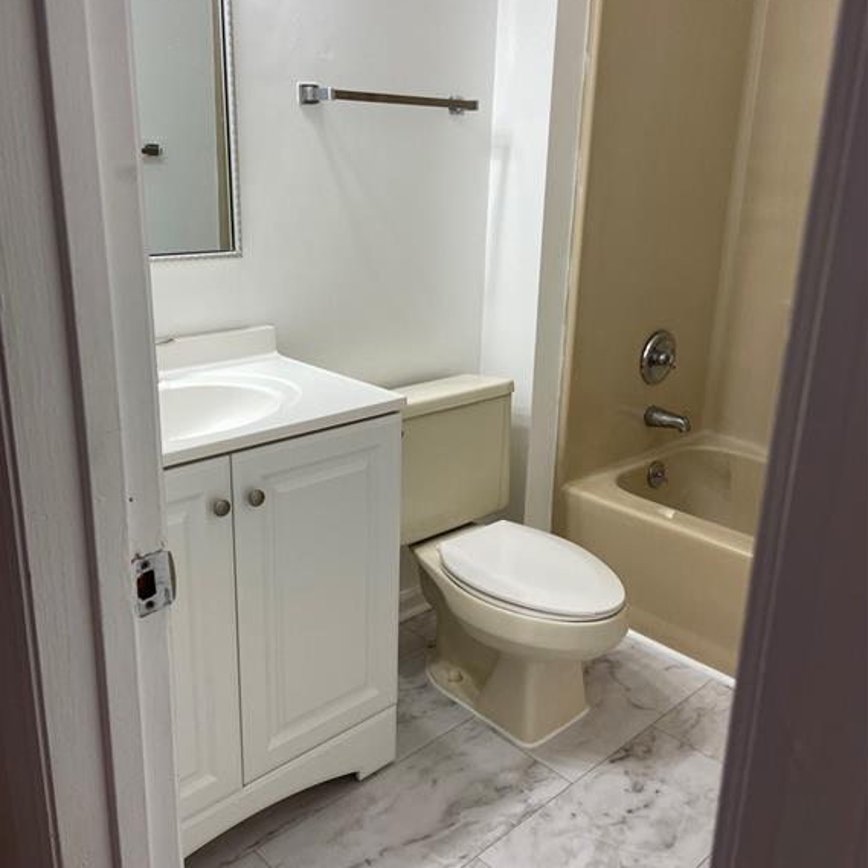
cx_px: 436
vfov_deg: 52.5
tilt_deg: -17.3
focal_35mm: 31
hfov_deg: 52.5
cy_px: 416
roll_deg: -2.0
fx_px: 879
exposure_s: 1/120
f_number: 1.8
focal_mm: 4.25
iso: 64
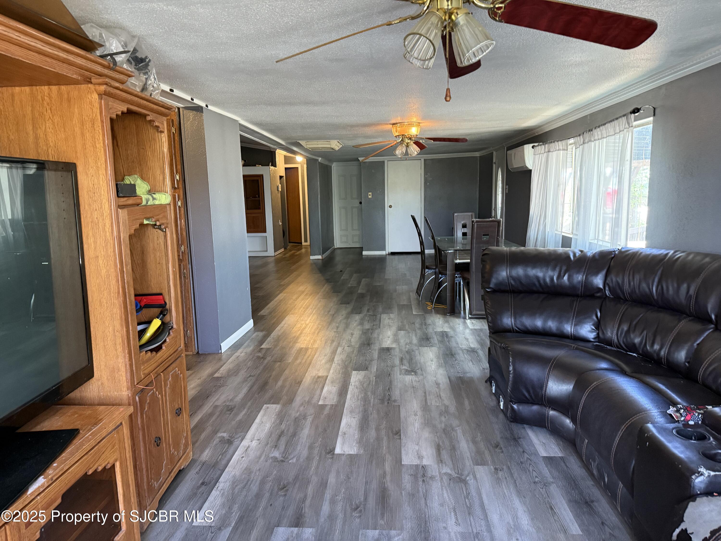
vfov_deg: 56.8
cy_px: 270
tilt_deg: -7.1
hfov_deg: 71.6
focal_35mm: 24
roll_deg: +2.9
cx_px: 360
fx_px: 500
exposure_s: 1/60
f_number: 1.78
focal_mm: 6.76
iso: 640
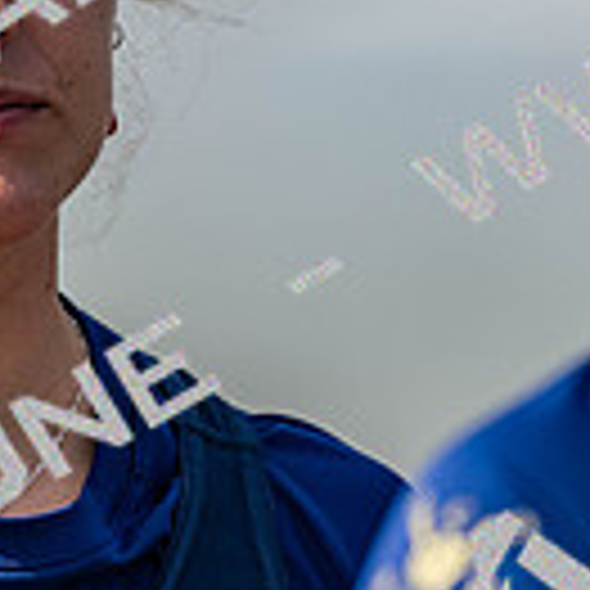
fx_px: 43387
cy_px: 300
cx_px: 86
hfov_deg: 0.8
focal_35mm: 2250
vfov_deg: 0.8
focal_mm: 600
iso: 320
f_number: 4
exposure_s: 1/2500
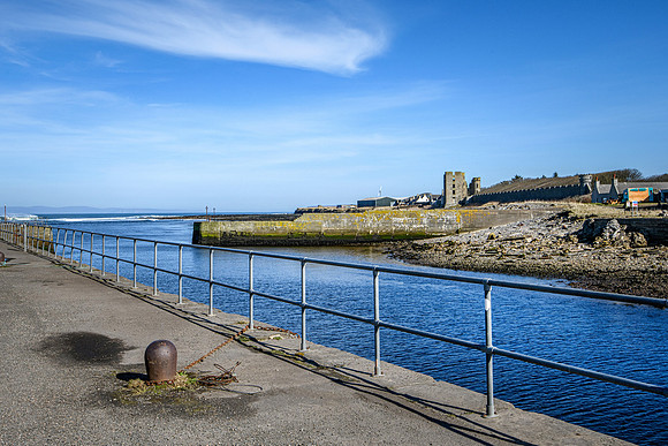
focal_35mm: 38
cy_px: 208
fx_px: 708
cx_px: 323
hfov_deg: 50.5
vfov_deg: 34.9
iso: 400
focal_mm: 35
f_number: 13
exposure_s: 1/800
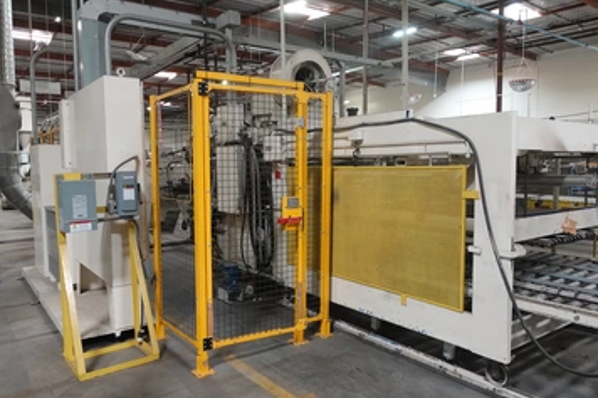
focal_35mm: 27
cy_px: 202
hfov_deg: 67.4
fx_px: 448
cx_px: 287
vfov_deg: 47.9
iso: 1600
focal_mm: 8.8
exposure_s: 1/250
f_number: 1.8
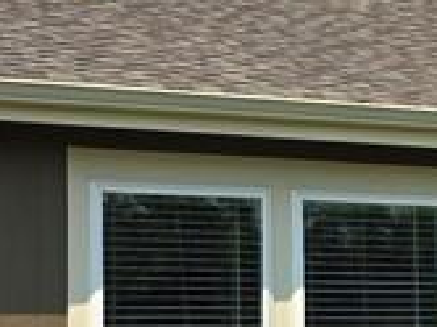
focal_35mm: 142
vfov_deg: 10.4
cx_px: 621
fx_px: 1790
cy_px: 227
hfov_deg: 13.3
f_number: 1.7
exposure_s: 1/1111
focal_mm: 6.3
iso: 12
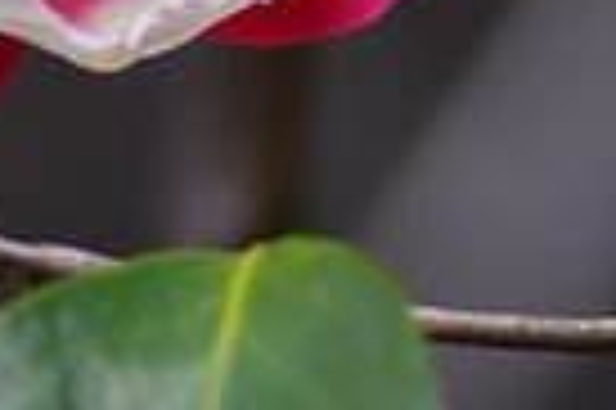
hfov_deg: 3.7
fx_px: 9554
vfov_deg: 2.4
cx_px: 112
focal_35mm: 559
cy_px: -302
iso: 100
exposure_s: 1/125
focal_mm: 100
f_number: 2.8
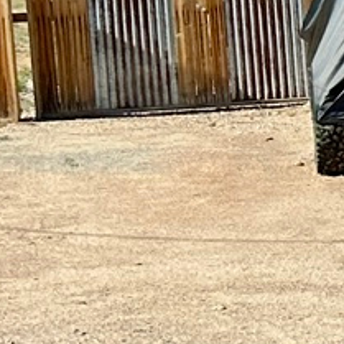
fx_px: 2339
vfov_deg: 8.4
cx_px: 1481
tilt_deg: -3.6
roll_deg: +0.6
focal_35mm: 208
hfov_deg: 6.4
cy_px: 100
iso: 80
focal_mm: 6.86
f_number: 1.78
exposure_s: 1/5000
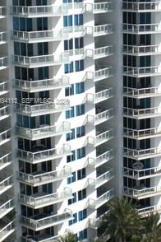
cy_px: 101
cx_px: 183
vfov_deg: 23.6
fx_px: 577
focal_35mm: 86
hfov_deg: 15.4
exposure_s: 1/640
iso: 50
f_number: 4.4
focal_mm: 6.3
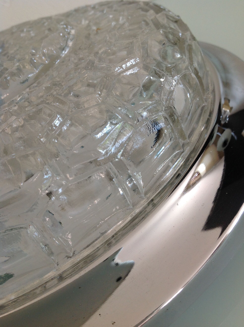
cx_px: 122
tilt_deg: -35.6
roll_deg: +29.4
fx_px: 330
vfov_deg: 52.7
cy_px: 164
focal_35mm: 35
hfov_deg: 40.6
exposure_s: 1/40
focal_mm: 4.28
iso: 50
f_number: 2.4
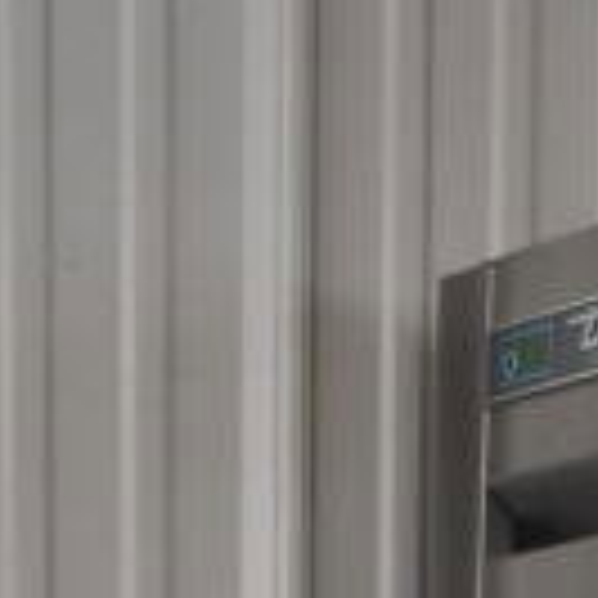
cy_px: 1974
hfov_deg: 8.6
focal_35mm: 193
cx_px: 1147
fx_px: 3772
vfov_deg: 7.6
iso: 1600
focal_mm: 22
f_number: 7.1
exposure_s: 1/200
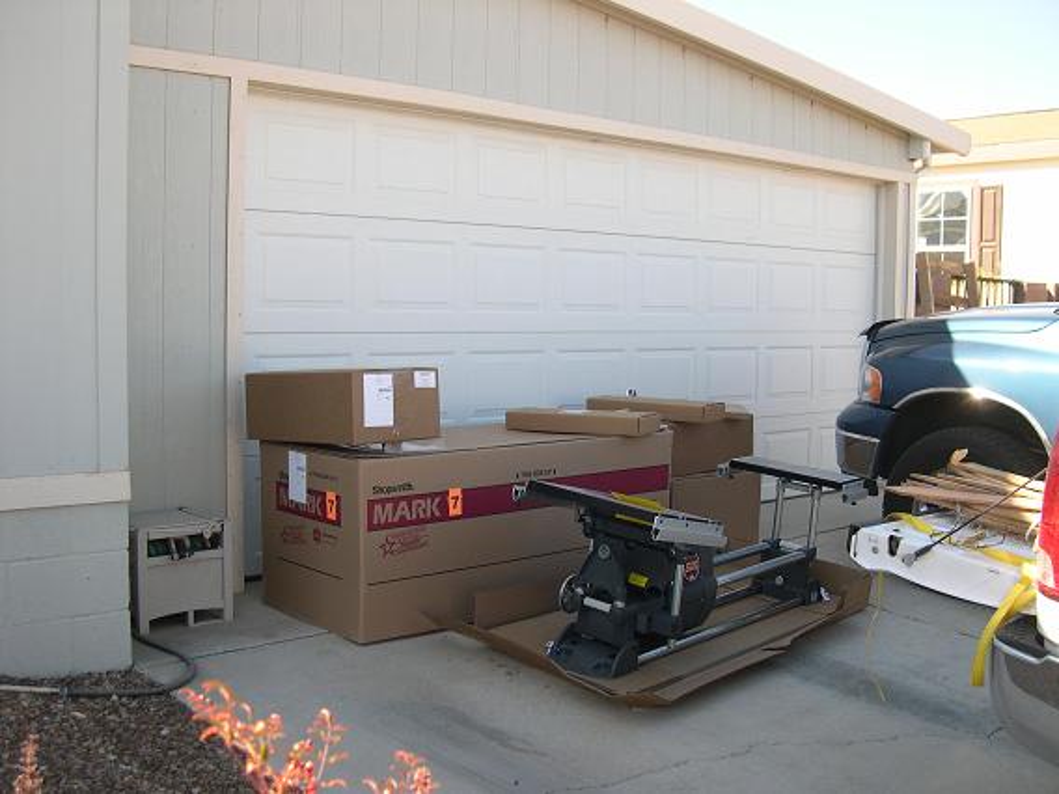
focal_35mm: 38
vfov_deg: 37.7
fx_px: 1163
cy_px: 397
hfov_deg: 49.0
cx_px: 530
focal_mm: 8
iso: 100
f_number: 2.8
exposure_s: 1/379
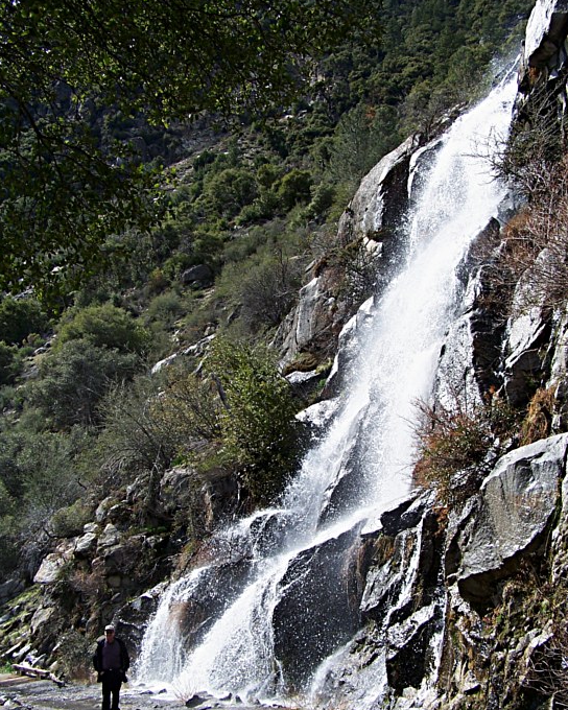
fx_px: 841
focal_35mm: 40
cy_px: 380
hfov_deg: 37.3
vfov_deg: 45.8
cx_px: 285
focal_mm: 6.3
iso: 80
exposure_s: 1/750
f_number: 4
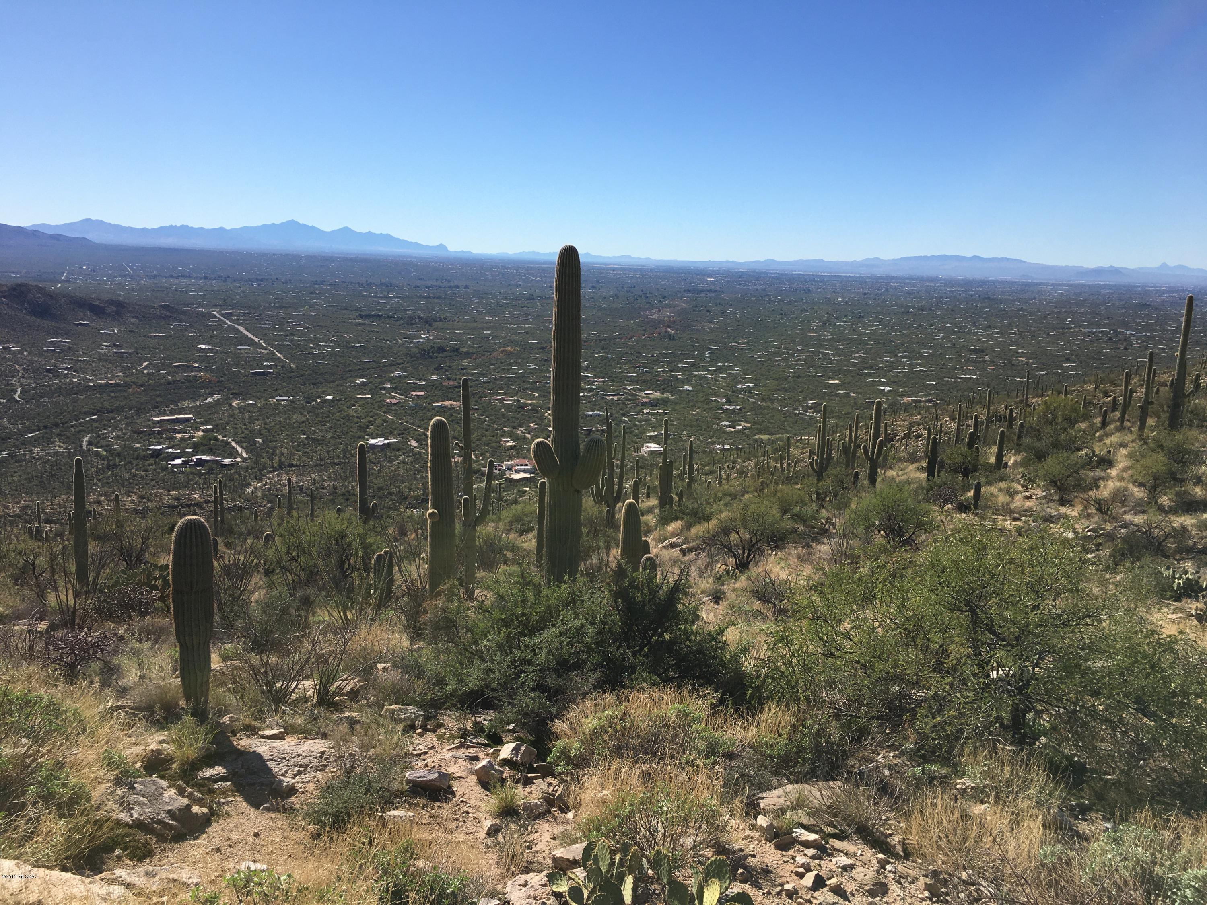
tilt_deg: -10.1
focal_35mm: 29
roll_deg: -1.5
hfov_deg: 61.7
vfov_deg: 48.2
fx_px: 1011
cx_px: 604
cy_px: 452
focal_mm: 4.15
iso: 25
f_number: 2.2
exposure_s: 1/2262
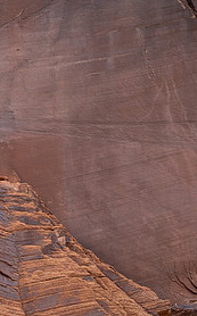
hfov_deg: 8.6
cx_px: -106
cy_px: 180
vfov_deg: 14.1
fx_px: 1284
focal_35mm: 149
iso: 400
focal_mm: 70
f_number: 4
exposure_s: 1/1250
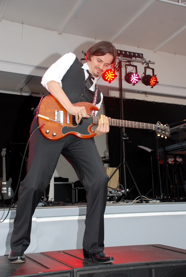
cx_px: 93
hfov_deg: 29.0
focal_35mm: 46
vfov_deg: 42.3
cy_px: 138
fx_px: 359
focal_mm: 31
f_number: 5.6
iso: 320
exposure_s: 1/60
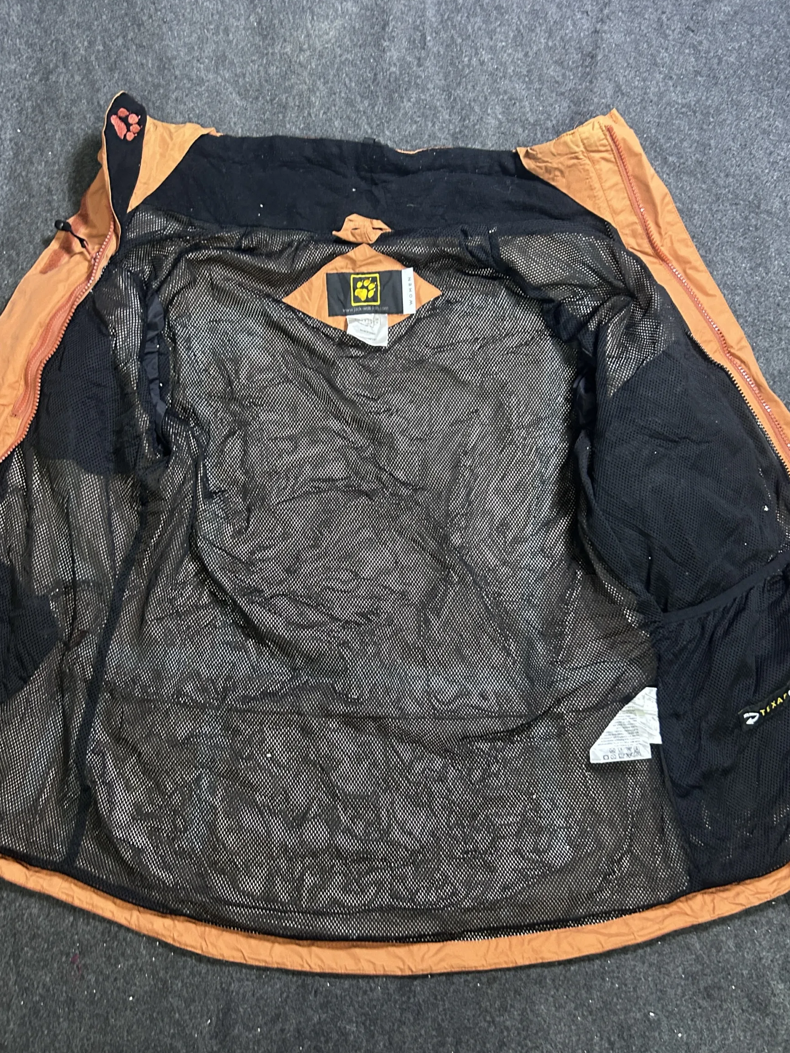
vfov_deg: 61.7
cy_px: 537
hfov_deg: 48.2
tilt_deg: -65.0
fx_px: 883
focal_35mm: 29
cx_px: 381
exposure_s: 1/33
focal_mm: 5.7
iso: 400
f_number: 1.5
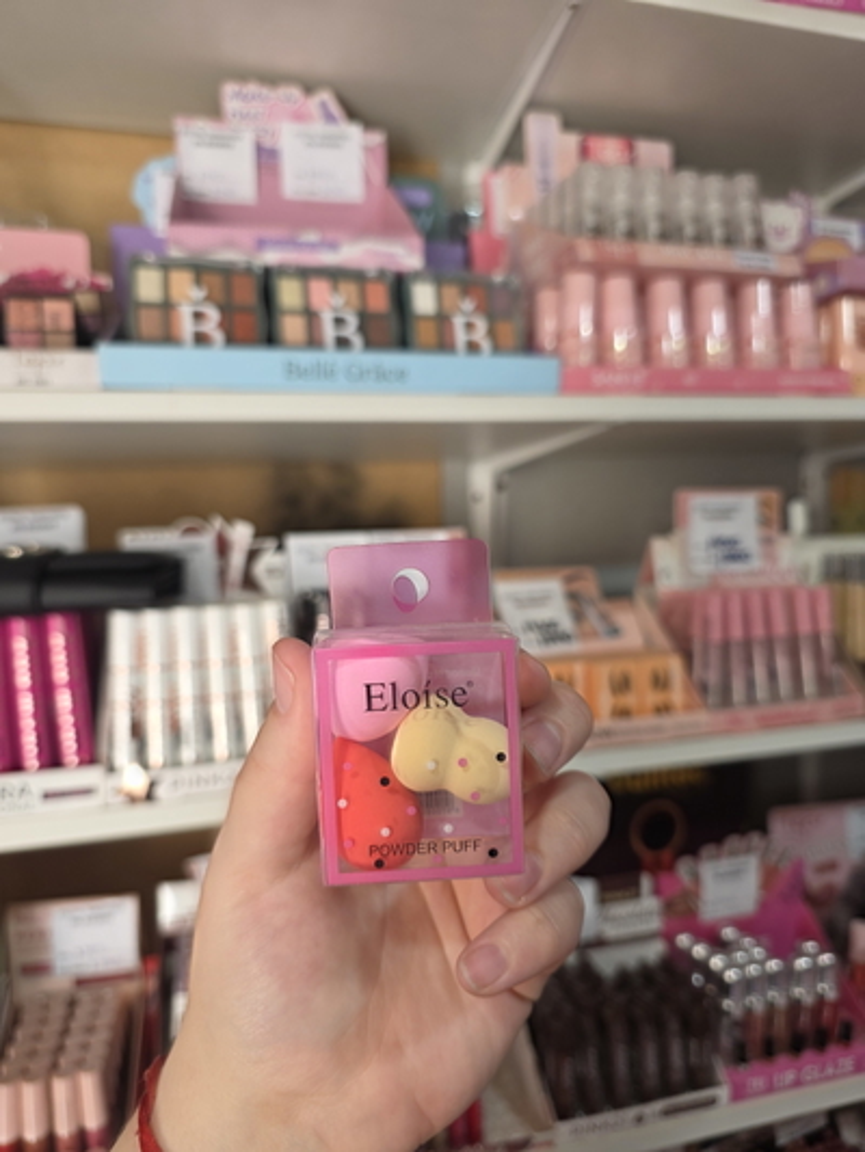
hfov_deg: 58.9
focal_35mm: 23
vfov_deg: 73.9
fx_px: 766
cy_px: 576
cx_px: 432
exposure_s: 1/60
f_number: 1.7
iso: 40
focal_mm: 6.3
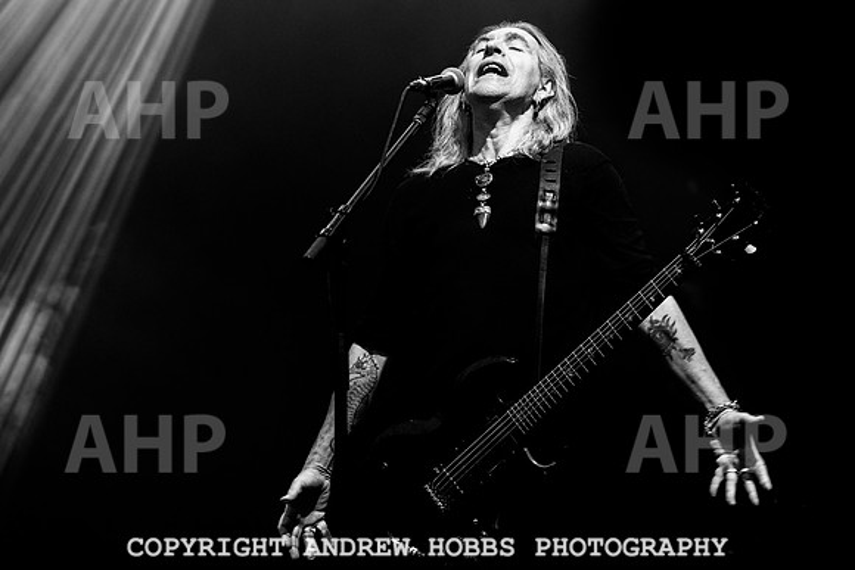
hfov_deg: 18.4
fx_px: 2644
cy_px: 236
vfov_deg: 12.3
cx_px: 501
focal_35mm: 111
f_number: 4
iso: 3200
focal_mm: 95
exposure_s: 1/250
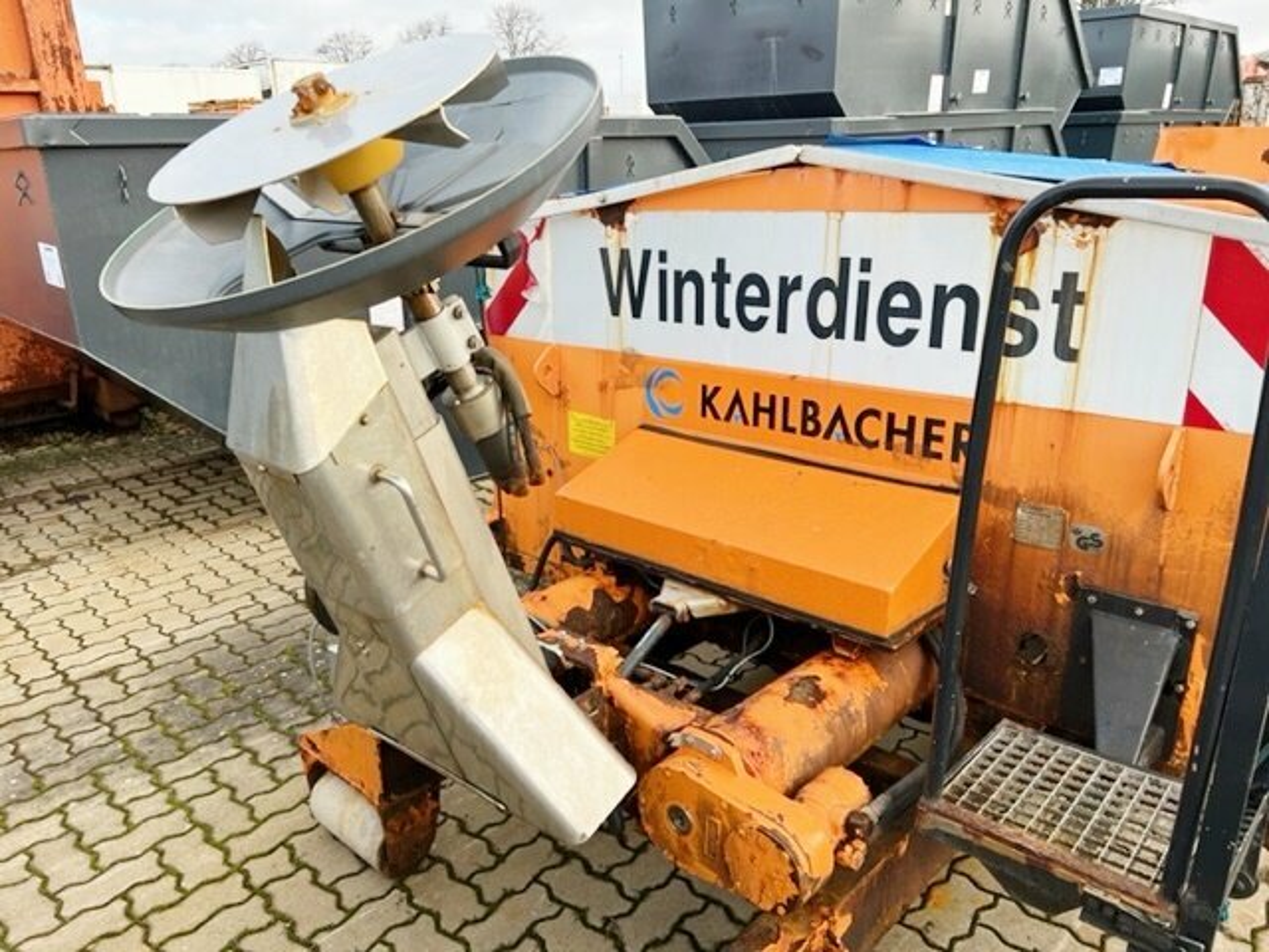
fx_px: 953
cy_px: 476
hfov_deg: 67.3
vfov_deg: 53.1
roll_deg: +0.8
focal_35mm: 26
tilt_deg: -18.5
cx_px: 634
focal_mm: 5.7
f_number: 1.5
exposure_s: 1/718
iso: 50
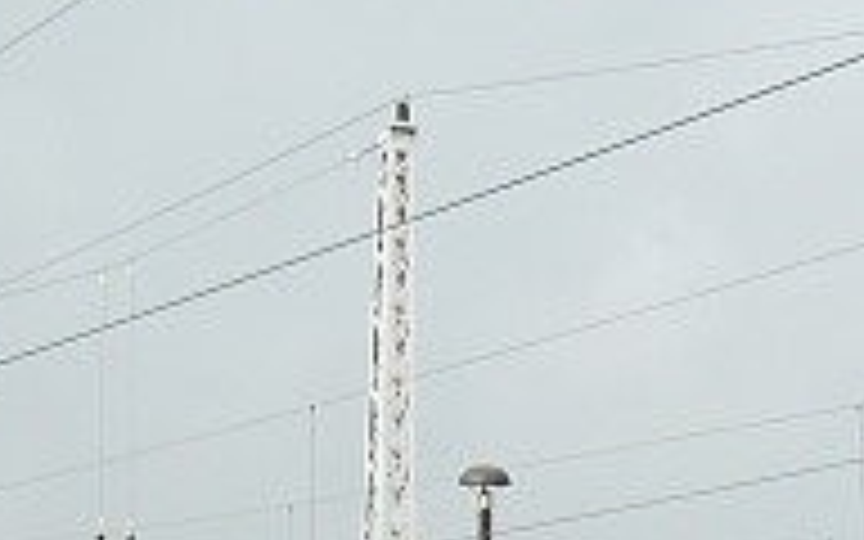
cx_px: 580
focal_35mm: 209
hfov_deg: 10.0
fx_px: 4921
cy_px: 1017
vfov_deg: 6.1
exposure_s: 1/320
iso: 100
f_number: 3.6
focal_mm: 9.9
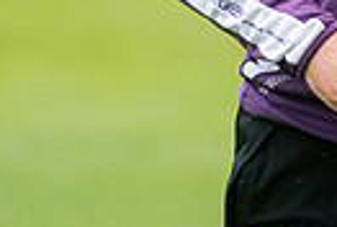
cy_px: -226
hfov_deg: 1.0
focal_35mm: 1986
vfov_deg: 0.7
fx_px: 18633
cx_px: 553
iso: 1600
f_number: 4
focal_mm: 300
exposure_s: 1/1250
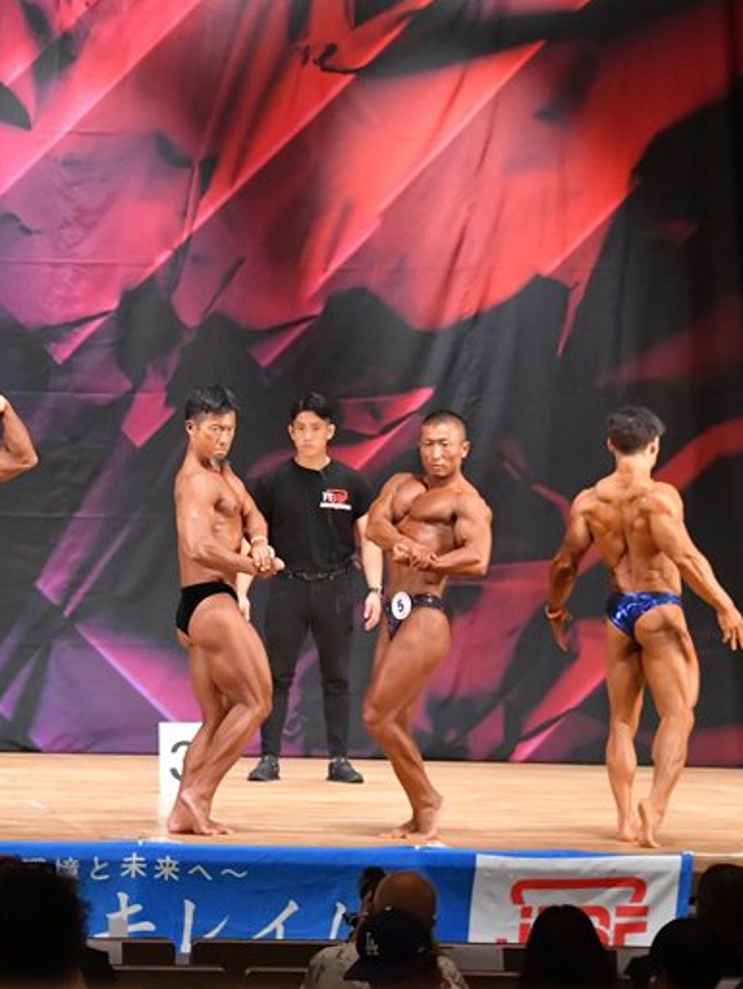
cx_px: 159
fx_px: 5607
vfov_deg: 10.1
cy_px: 494
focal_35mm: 196
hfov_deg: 7.6
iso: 9000
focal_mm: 90
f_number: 5.6
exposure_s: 1/400
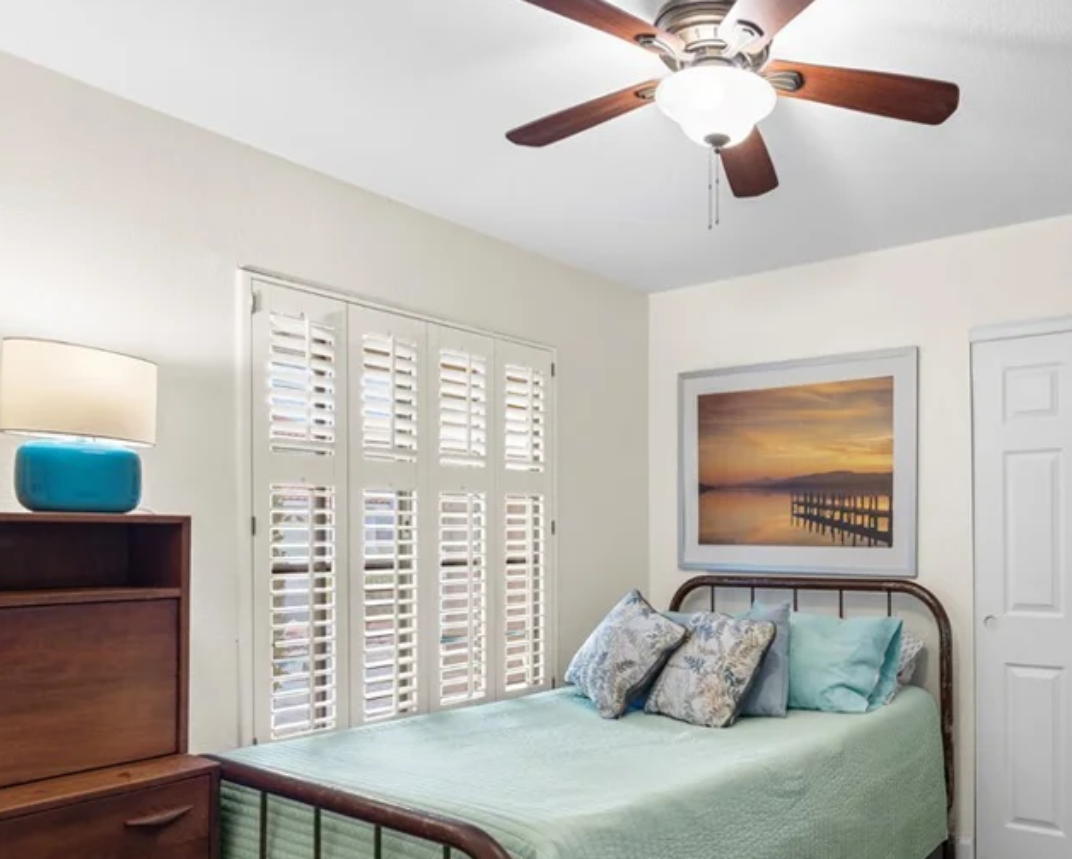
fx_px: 825
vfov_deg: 54.3
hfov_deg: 62.1
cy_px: 540
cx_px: 809
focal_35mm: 26
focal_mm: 17
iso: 400
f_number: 8
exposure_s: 1/125
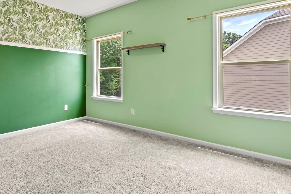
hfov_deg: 80.2
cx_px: 115
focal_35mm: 21
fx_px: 170
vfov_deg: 59.0
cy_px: 78
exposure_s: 1/1.67
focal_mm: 13
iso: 200
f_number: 10
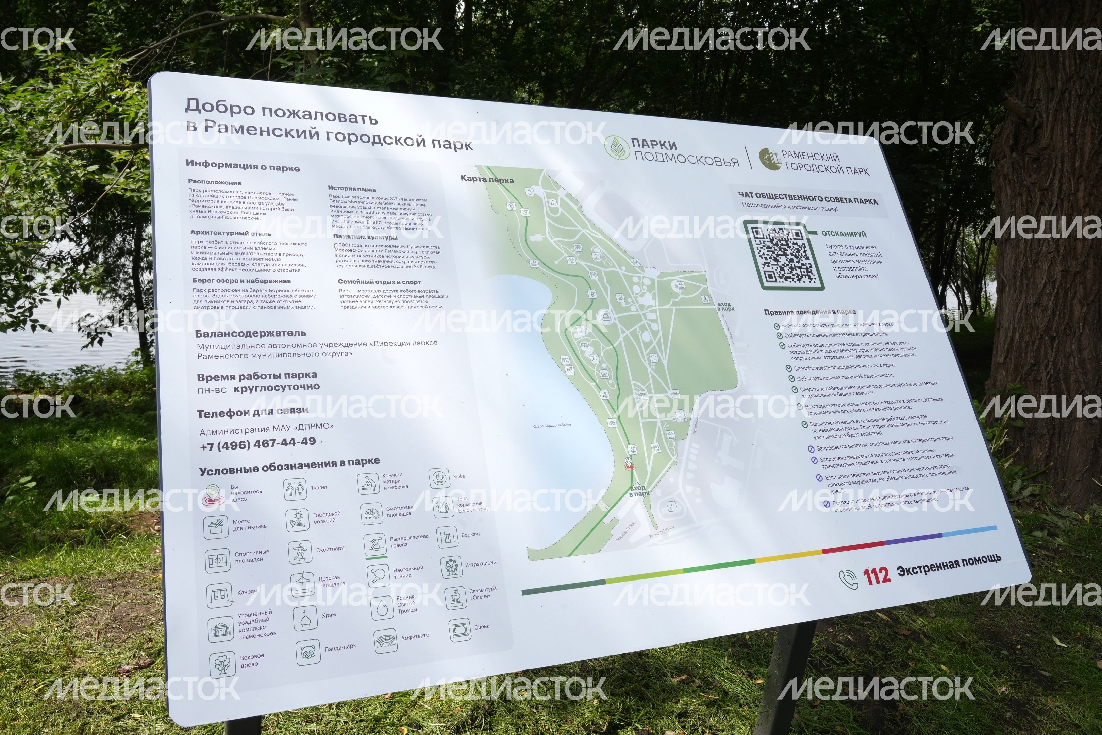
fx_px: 918
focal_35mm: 30
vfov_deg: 43.6
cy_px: 368
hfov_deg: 61.9
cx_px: 551
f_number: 14
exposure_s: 1/250
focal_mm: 30
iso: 640
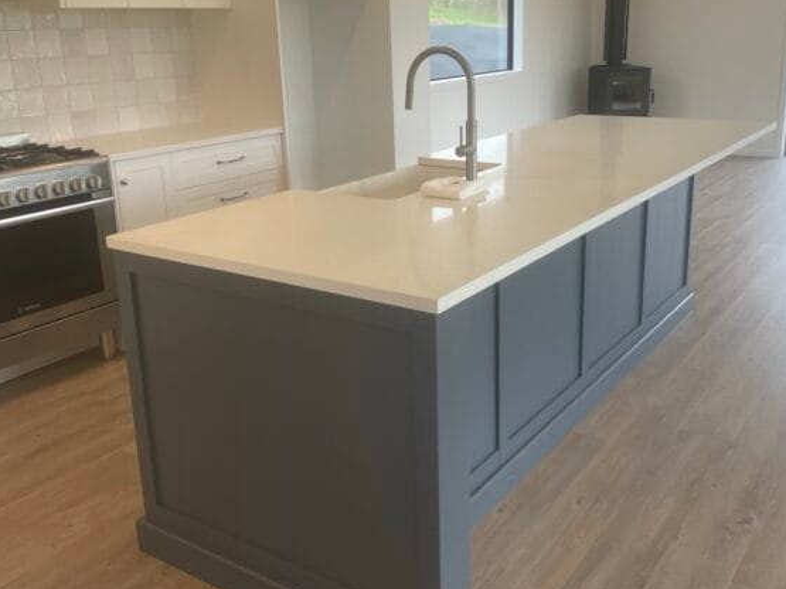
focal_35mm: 36
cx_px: 428
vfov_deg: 39.6
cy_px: 265
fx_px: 817
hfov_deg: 51.3
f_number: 1.6
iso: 64
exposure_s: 1/100
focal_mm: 4.2
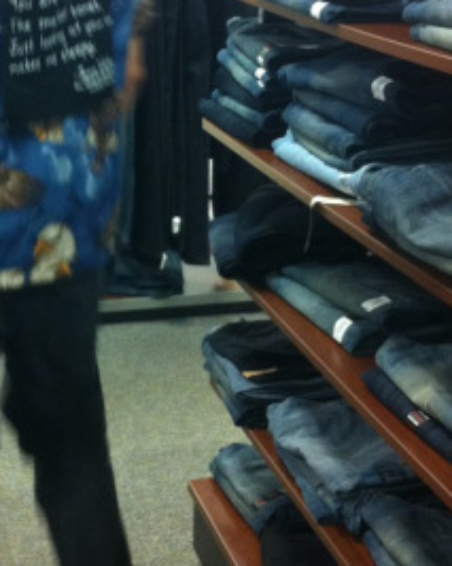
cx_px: 68
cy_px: 142
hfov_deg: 19.6
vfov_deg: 24.5
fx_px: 1290
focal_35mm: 77
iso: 200
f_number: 2.8
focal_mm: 3.85
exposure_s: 1/15
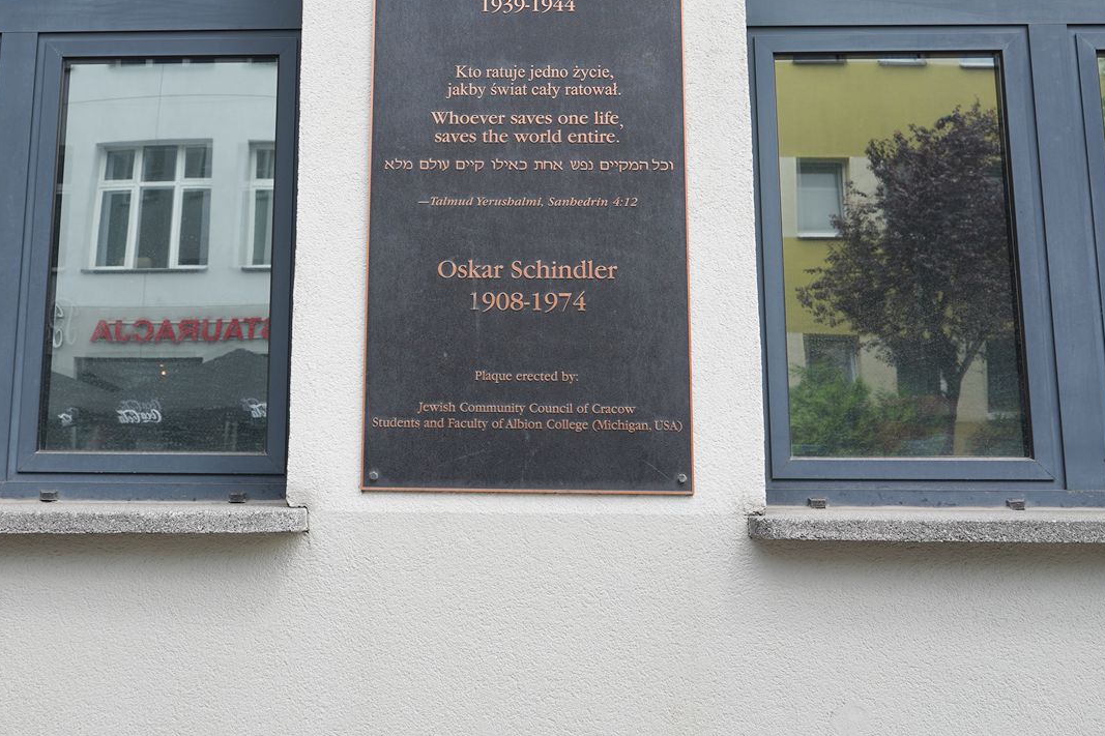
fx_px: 1381
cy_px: 153
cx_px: 462
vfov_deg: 29.2
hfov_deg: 43.5
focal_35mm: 45
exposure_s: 1/100
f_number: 7.1
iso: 100
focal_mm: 24
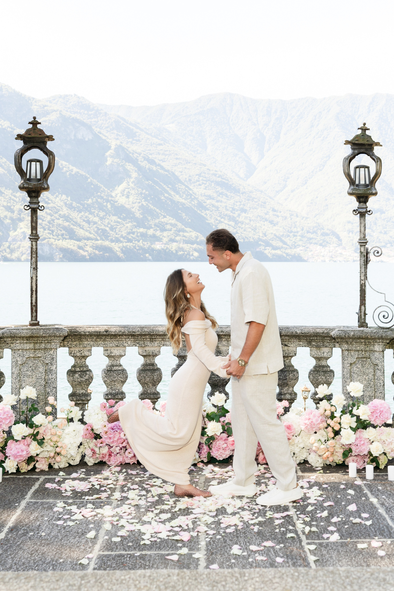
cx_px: 197
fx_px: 722
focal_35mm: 44
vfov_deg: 44.5
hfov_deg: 30.5
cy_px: 296
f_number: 6.3
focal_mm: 44
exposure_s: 1/250
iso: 250
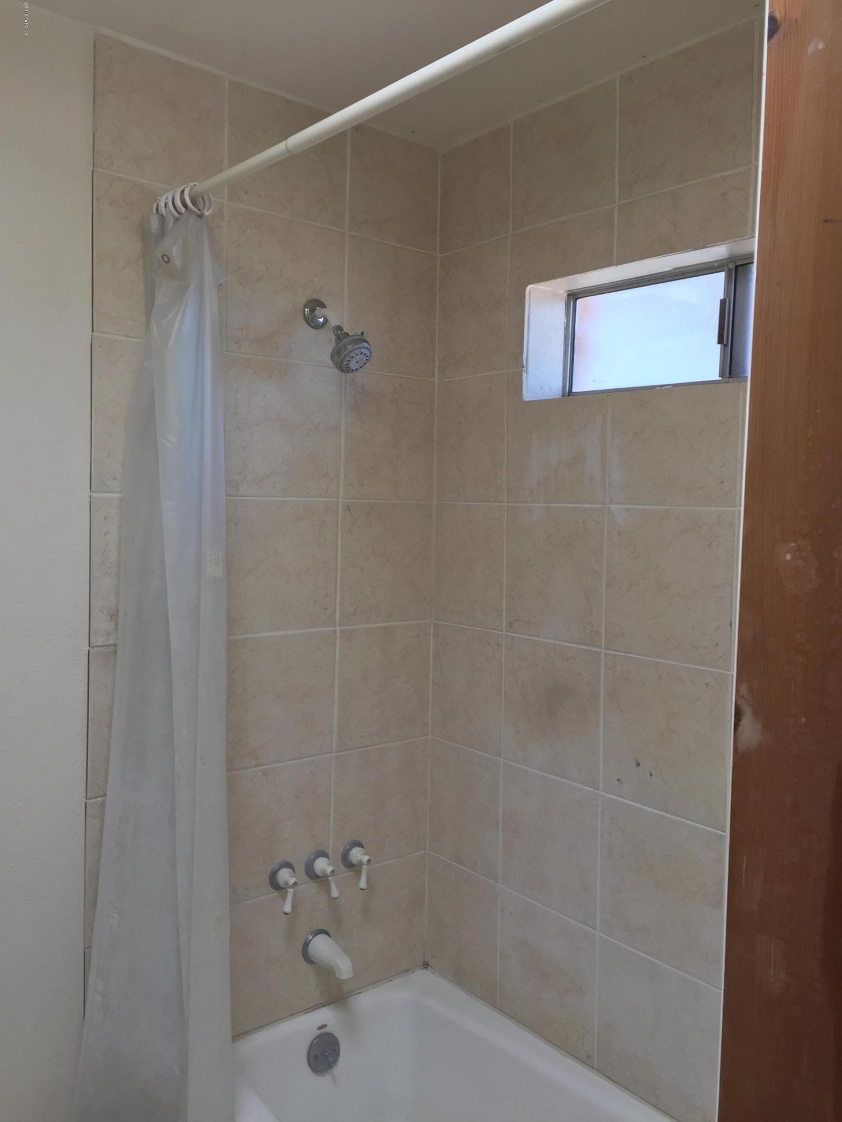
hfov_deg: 48.2
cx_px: 421
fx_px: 941
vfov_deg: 61.7
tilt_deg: -6.3
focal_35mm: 29
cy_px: 561
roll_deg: -1.0
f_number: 2.2
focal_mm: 4.15
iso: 32
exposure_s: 1/60
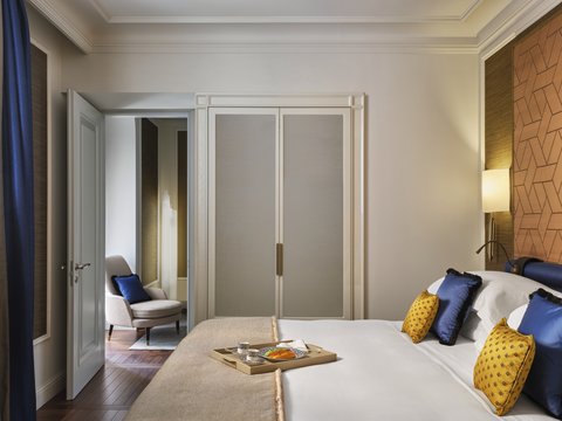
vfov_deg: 48.2
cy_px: 210
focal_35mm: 29
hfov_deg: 61.7
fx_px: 471
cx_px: 281
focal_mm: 36.2
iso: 400
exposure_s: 2.5
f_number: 16
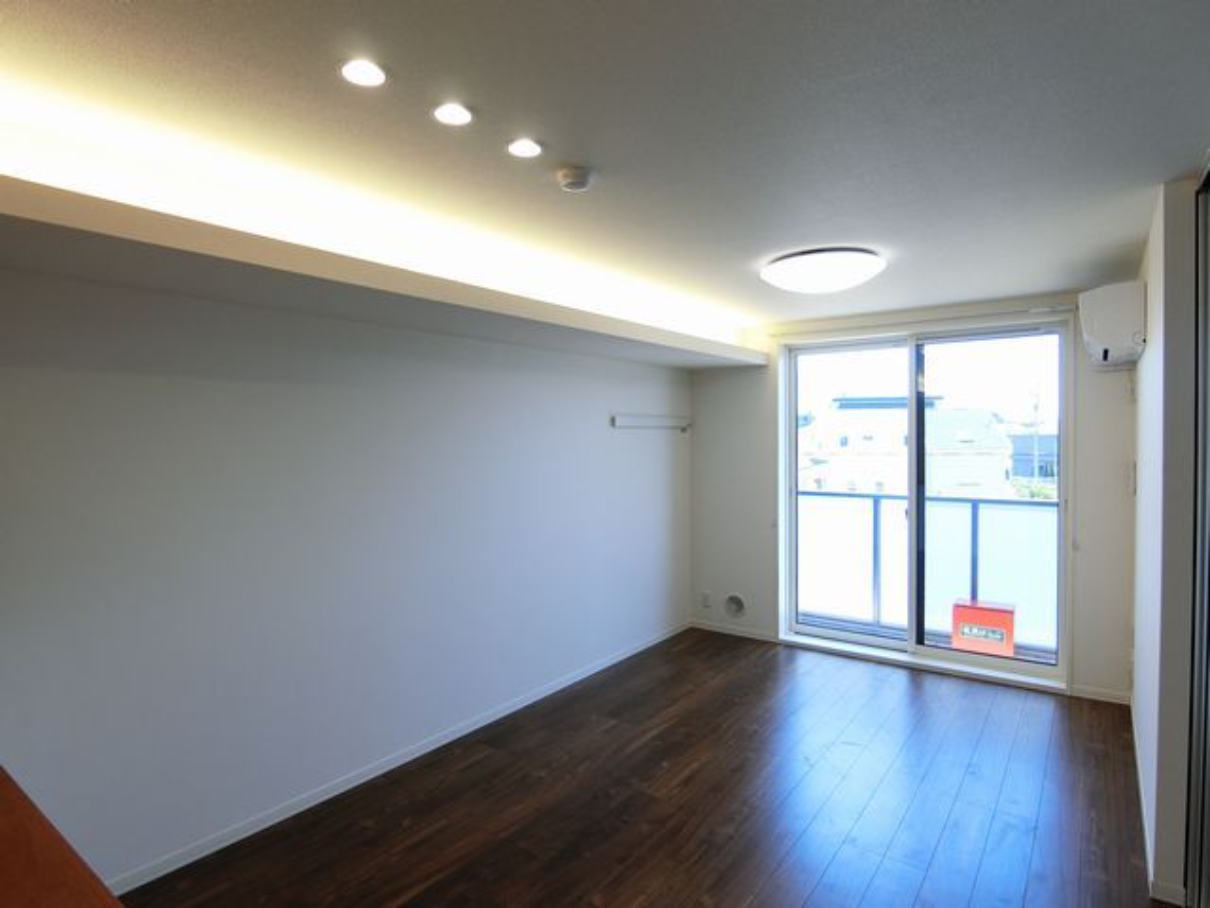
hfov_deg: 84.7
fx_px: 664
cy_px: 454
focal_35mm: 19
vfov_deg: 68.7
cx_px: 605
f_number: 2.7
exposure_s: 1/125
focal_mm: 4.06
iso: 100
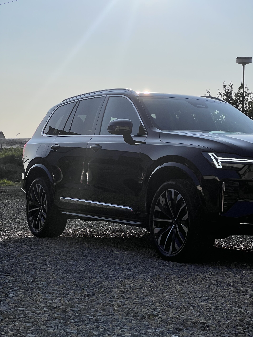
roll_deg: -1.1
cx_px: 126
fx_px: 750
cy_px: 168
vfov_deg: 25.3
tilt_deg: +0.9
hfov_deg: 19.1
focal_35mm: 77
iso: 32
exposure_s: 1/2732
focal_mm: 9
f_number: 2.8
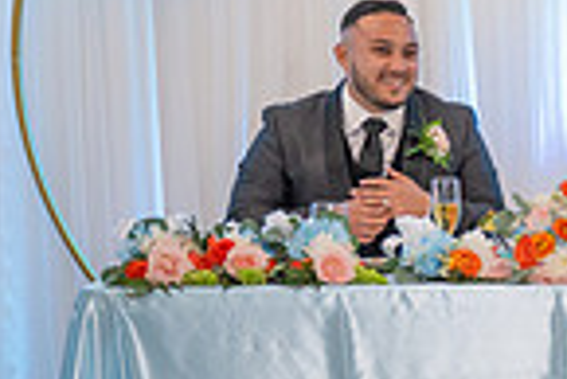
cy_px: 272
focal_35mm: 140
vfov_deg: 9.8
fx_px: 2207
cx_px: 1114
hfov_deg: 12.9
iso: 1000
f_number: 3.2
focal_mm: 35
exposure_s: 1/160
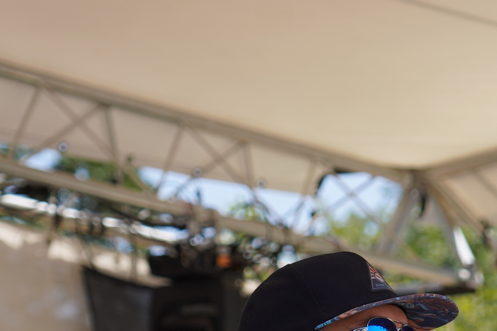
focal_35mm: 322
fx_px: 4445
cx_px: 487
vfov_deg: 4.3
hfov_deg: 6.4
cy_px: 392
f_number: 4.5
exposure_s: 1/500
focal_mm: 83
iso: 100
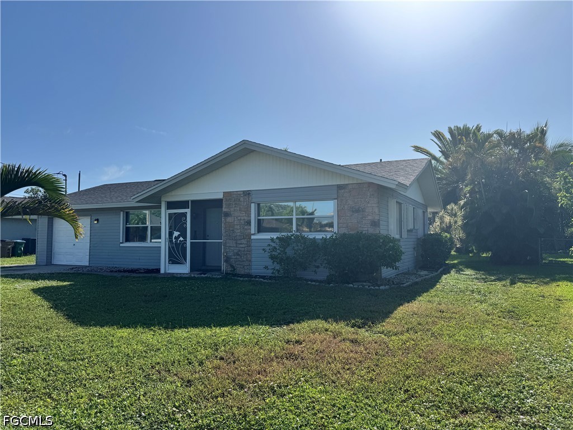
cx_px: 286
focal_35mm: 24
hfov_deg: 71.6
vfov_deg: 56.8
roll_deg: +0.2
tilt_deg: +3.5
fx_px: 397
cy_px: 215
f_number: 1.78
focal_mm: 6.76
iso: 80
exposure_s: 1/10417
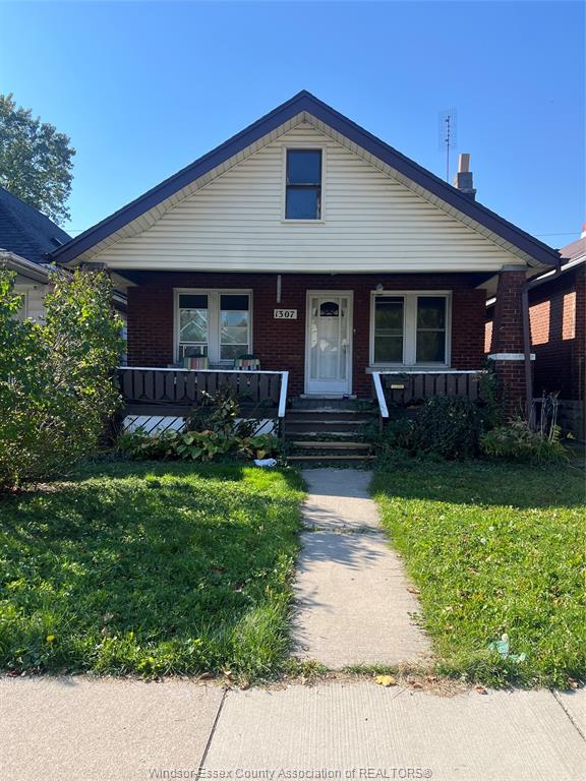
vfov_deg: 67.3
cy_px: 390
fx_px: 587
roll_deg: -1.0
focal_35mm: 26
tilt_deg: -0.2
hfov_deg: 53.1
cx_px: 293
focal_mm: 5.7
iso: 50
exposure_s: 1/2165
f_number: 1.5
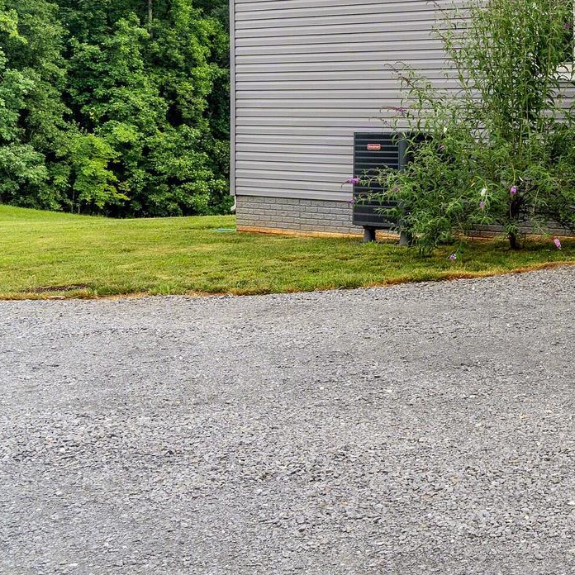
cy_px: 121
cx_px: 824
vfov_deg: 28.1
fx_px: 1128
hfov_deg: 23.7
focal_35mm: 60
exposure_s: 1/640
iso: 400
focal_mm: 24
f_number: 8
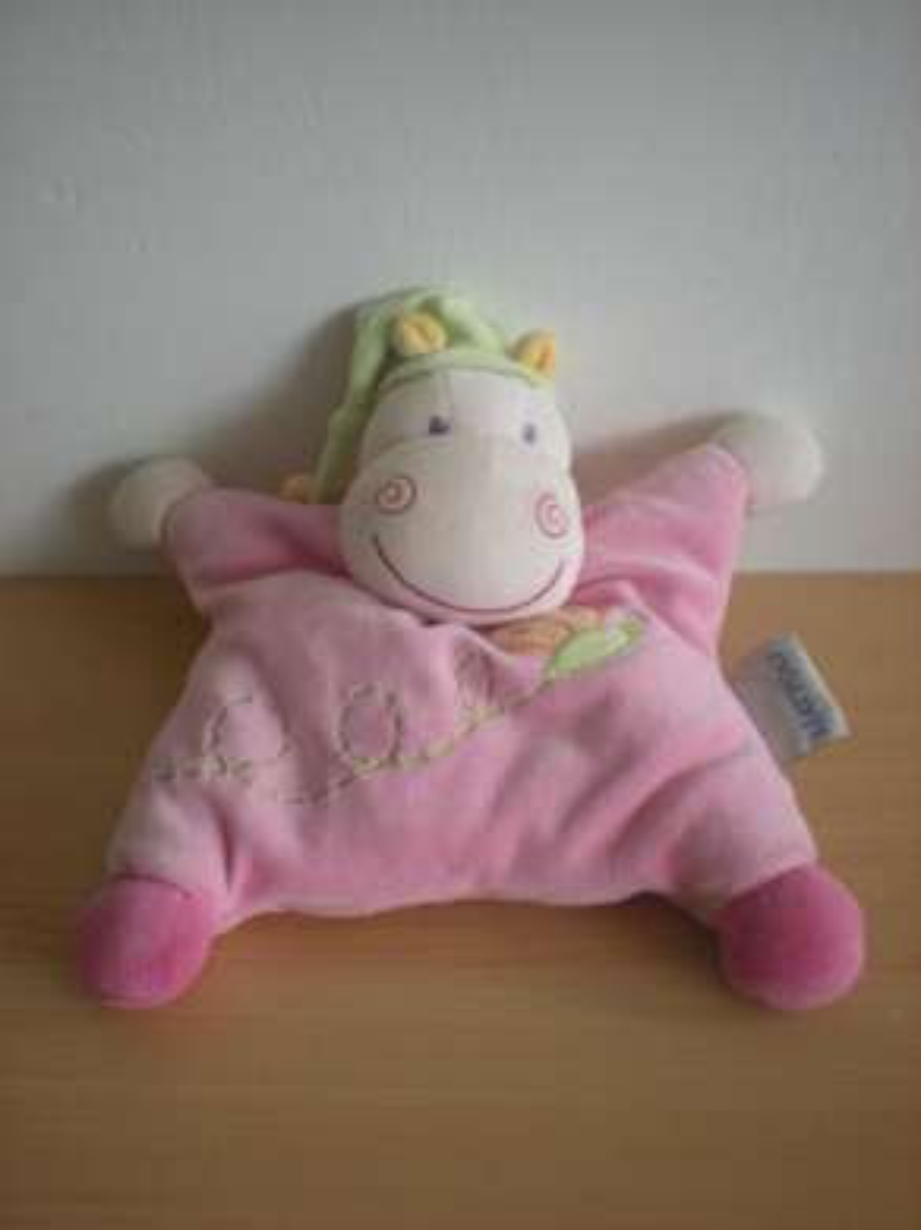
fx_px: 1350
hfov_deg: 37.7
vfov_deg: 49.0
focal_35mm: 38
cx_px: 460
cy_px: 615
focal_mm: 6.3
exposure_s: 1/34.4
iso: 200
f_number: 3.1
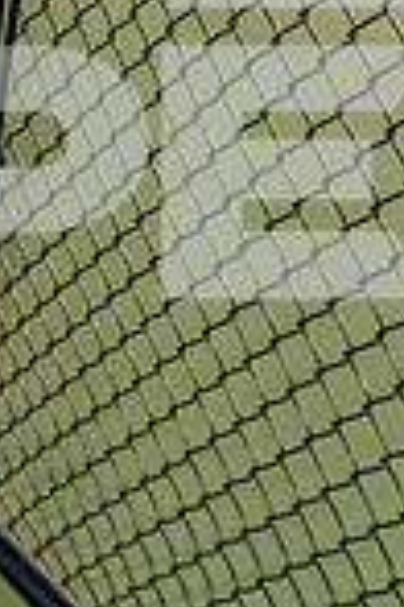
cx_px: -165
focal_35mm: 86
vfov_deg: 21.9
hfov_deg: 15.0
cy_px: -116
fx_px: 1448
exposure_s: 1/250
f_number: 4
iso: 100
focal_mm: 28
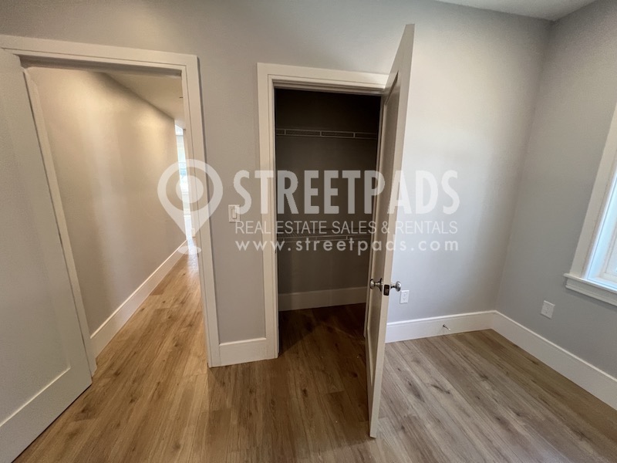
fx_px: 232
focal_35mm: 13
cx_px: 308
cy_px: 232
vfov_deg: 89.9
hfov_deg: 106.2
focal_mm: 1.57
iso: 250
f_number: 1.8
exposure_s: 1/120
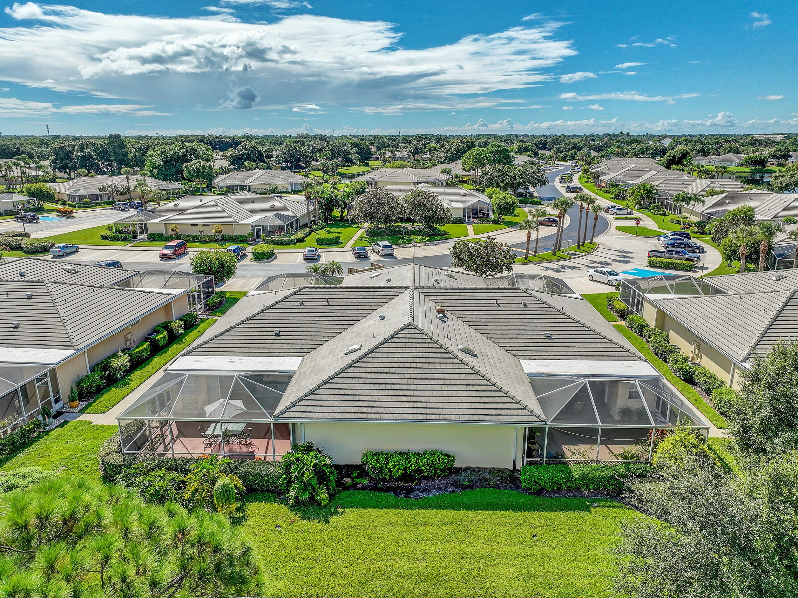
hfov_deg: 71.6
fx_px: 553
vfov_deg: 56.8
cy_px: 299
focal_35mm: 24
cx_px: 399
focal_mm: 12.3
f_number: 2.8
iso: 140
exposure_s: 1/4000
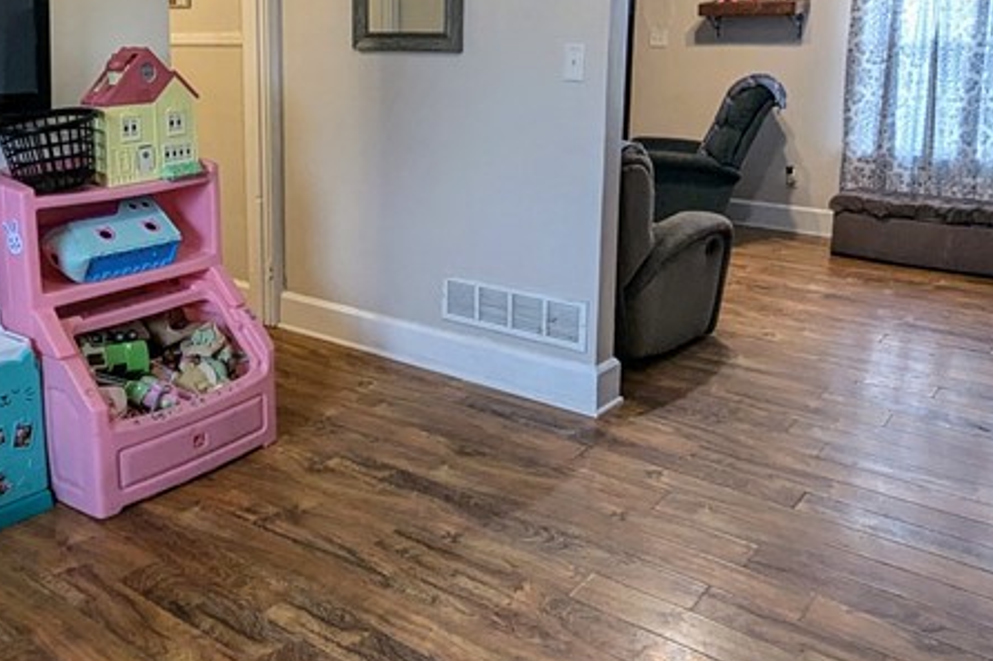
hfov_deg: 59.3
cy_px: 194
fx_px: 855
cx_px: 355
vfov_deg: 41.4
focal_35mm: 31
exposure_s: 1/24
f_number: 2.2
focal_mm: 1.95
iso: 104
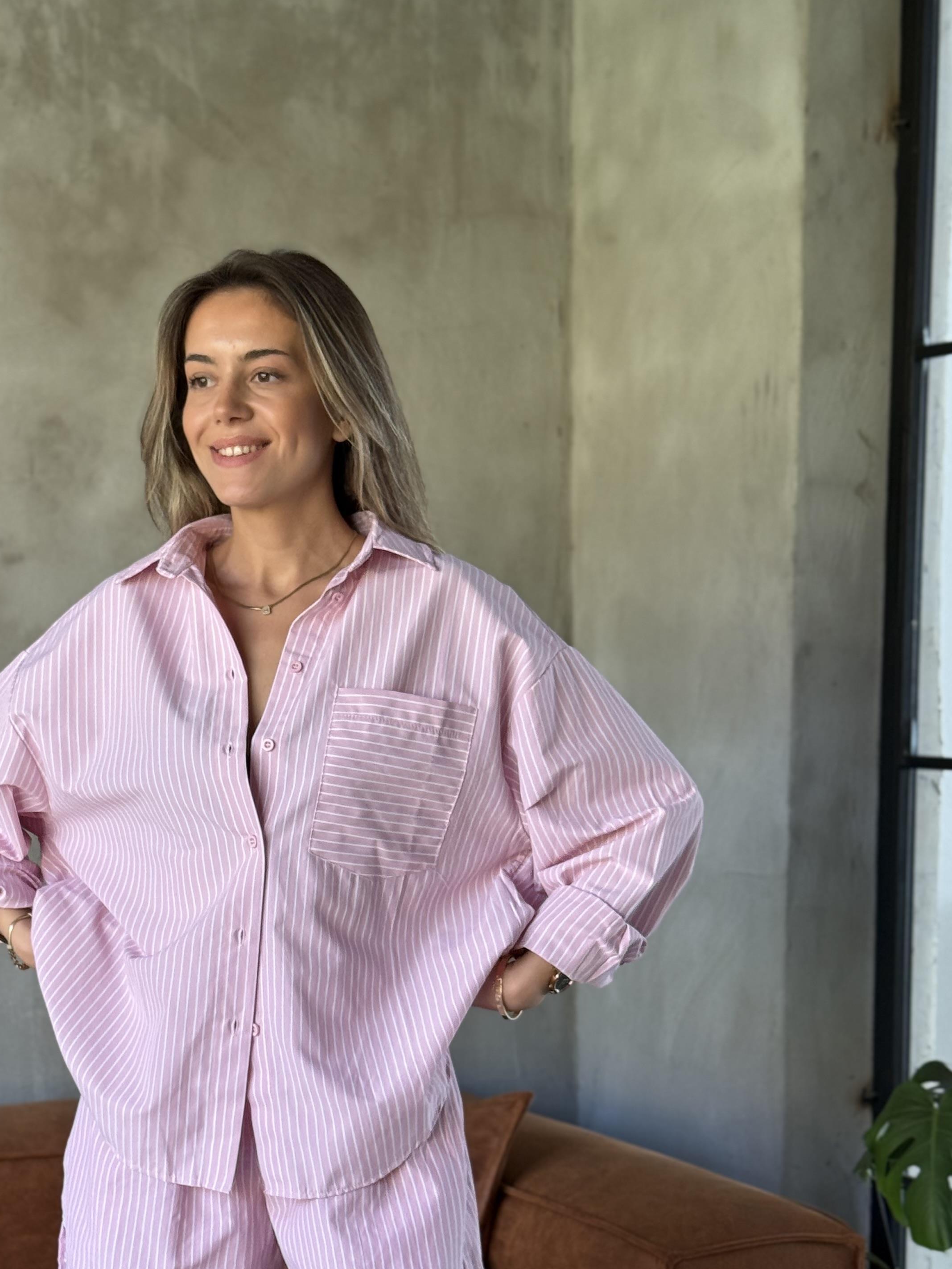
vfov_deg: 28.4
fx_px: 2493
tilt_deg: -3.2
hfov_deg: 21.5
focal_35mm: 68
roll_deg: -0.9
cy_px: 797
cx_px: 307
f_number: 1.78
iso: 100
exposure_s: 1/60
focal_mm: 6.76
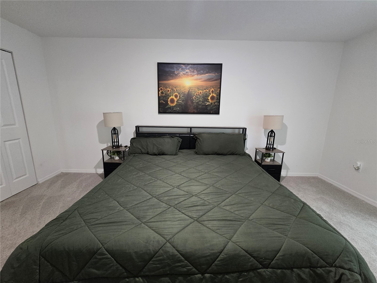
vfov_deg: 89.9
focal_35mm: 13
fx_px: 142
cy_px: 142
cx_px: 188
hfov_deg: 106.2
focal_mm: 2.2
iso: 1000
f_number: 2.2
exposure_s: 1/60
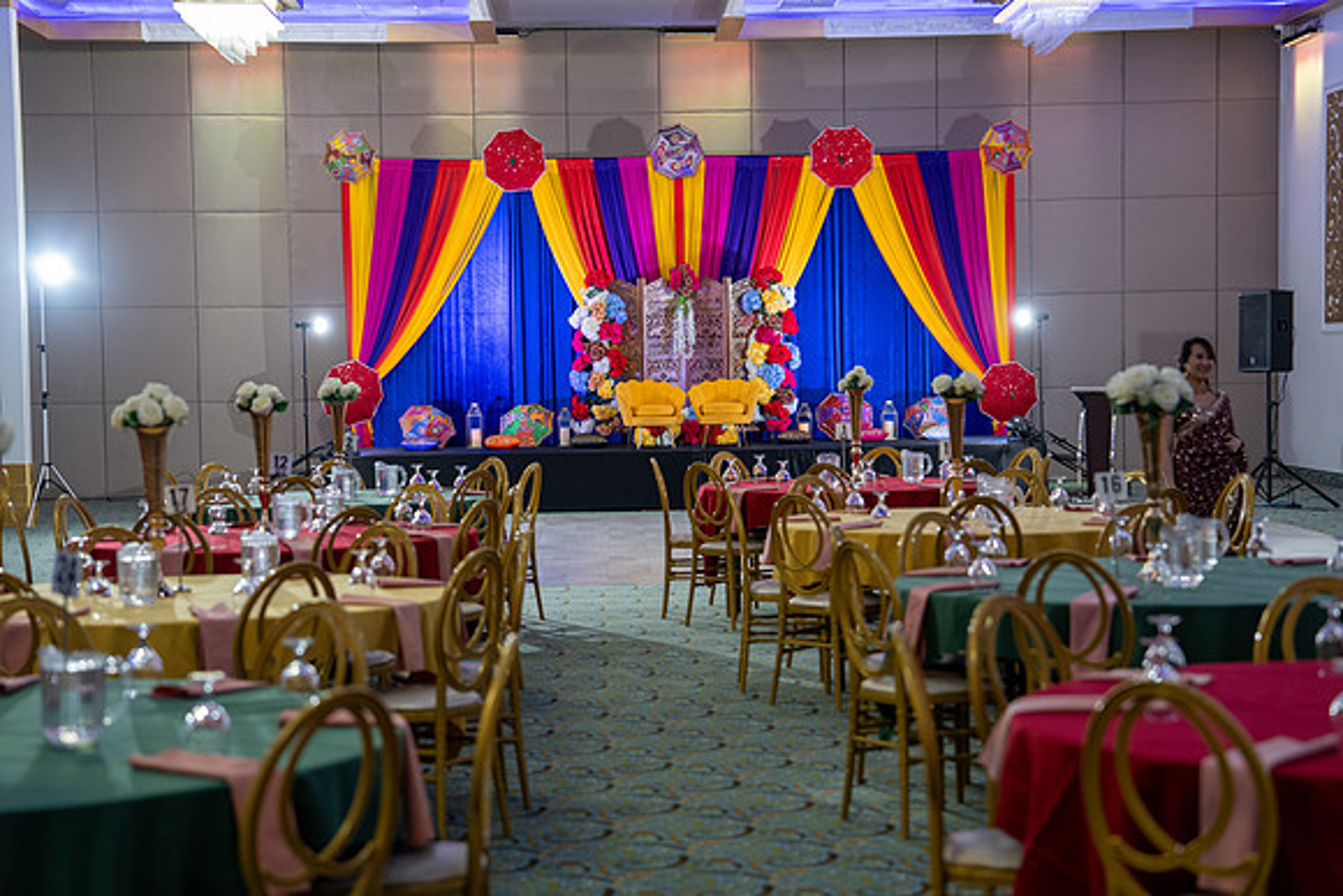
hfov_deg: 28.8
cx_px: 672
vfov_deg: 19.5
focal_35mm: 70
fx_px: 2612
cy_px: 448
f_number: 2.8
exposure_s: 1/160
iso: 1000
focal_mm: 70
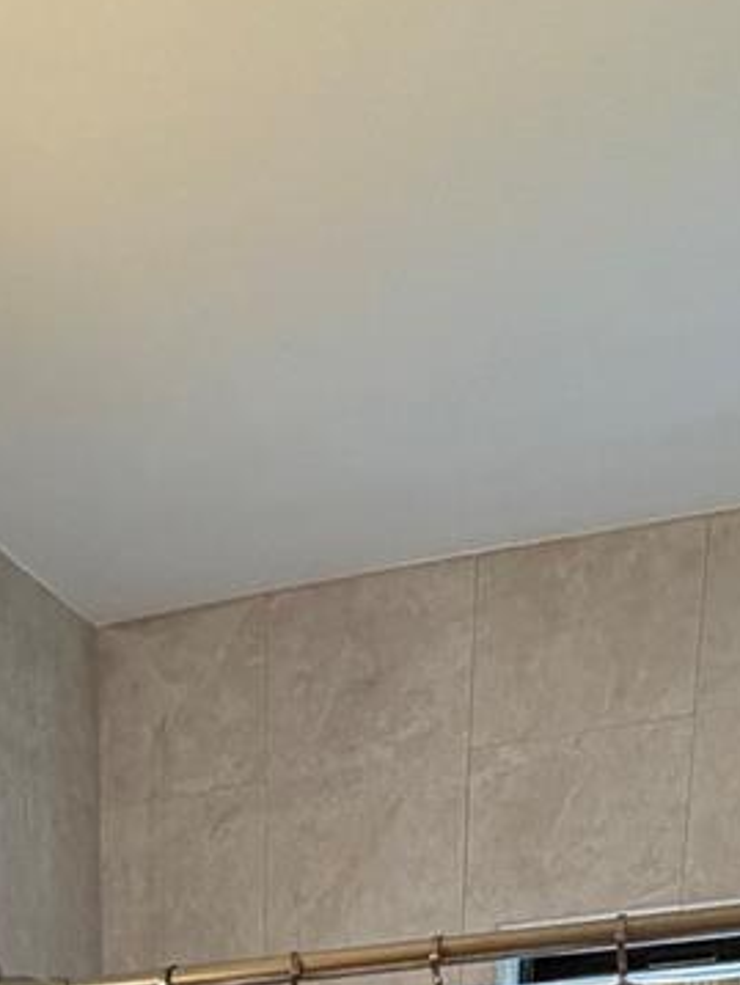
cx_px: 55
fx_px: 1708
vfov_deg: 20.4
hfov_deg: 23.7
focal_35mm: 60
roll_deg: +1.0
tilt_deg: -18.7
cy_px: 1854
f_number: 2.2
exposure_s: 1/120
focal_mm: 2.22
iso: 320
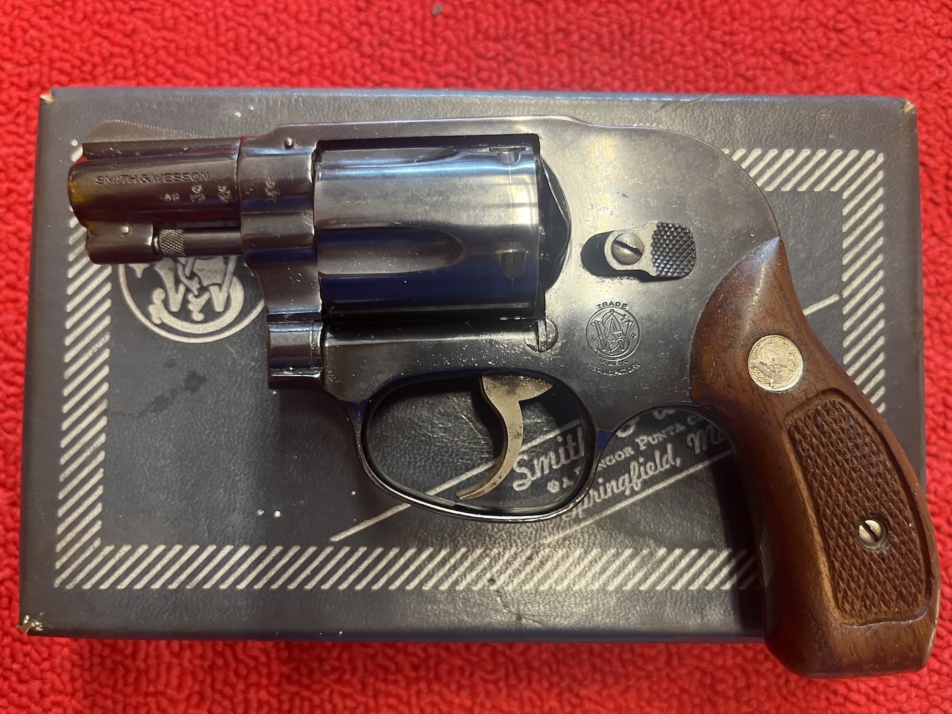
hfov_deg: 67.3
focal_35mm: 26
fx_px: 715
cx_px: 476
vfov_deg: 53.1
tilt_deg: -86.4
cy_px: 357
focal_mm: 5.1
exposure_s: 1/50
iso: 160
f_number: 1.6
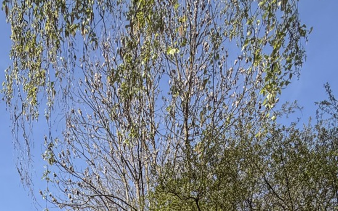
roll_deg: +1.4
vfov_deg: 17.2
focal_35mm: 52
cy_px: 435
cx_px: 104
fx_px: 479
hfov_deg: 38.3
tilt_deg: -0.9
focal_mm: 2.22
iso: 32
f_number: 2.2
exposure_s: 1/770
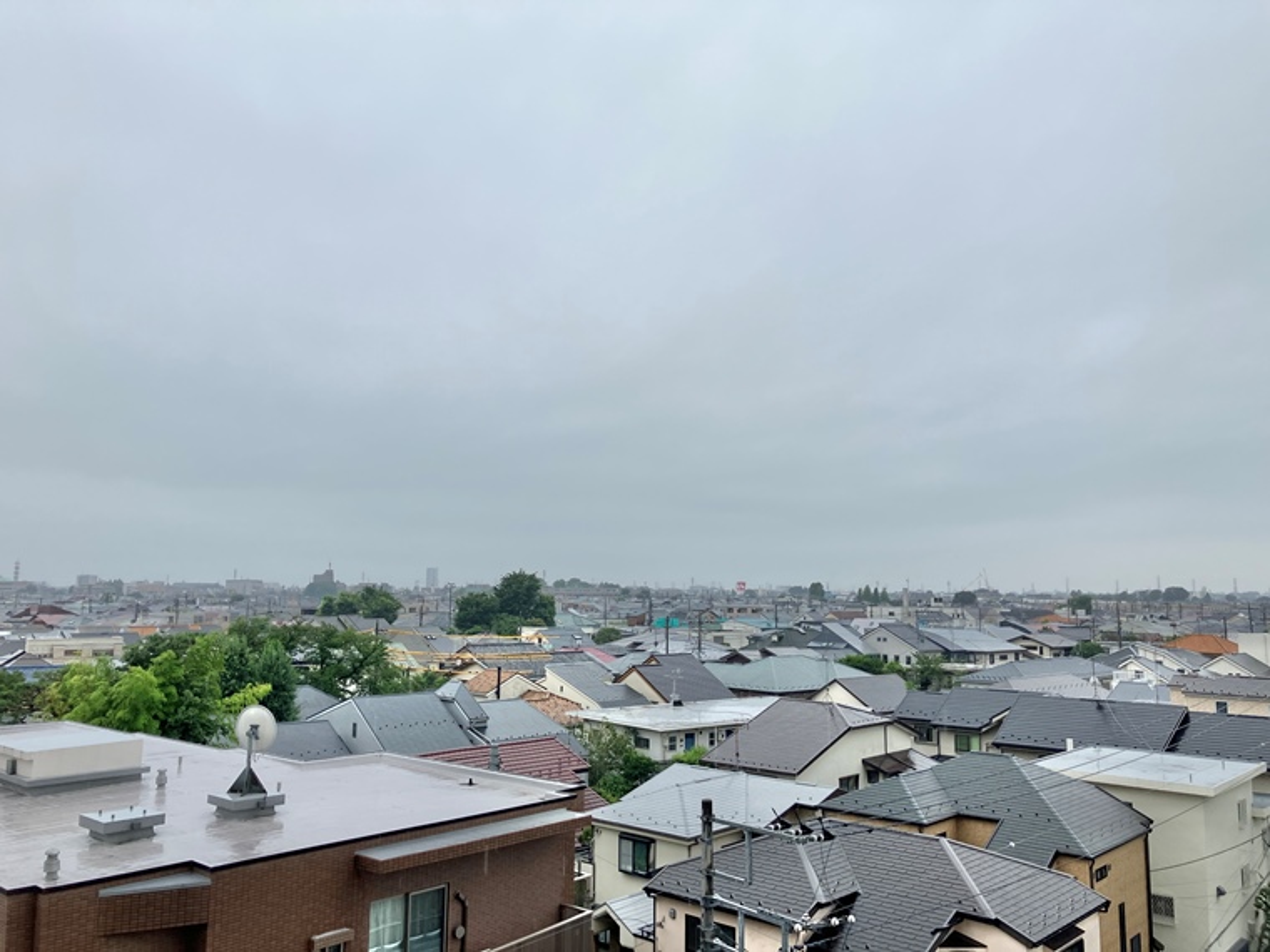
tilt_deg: +7.8
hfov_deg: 63.4
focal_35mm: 28
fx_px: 1027
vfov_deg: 49.7
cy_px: 476
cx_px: 635
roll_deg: -0.4
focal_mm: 3.99
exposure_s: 1/362
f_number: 1.8
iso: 32
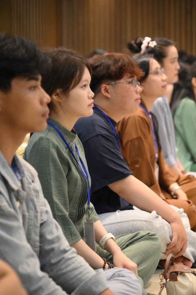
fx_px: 941
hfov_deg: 11.9
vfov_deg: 17.8
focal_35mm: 115
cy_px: 154
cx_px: 96
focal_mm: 105
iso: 4000
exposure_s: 1/100
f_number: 4
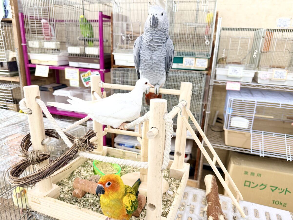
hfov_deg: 71.6
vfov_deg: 56.8
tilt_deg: -16.9
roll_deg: -1.9
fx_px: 203
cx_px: 146
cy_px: 110
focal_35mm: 24
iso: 200
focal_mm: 6.76
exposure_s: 1/100
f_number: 1.78
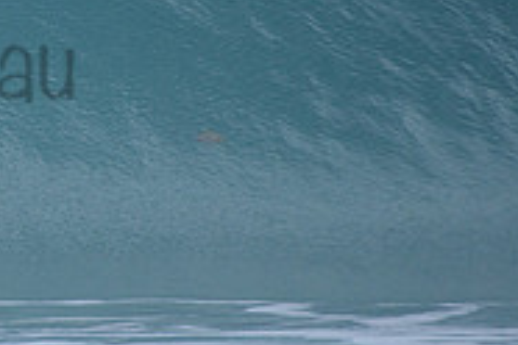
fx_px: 22416
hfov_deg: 1.3
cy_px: 35
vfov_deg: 0.9
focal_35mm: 1558
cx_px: -220
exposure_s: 1/2000
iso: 280
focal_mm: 500
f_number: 5.6
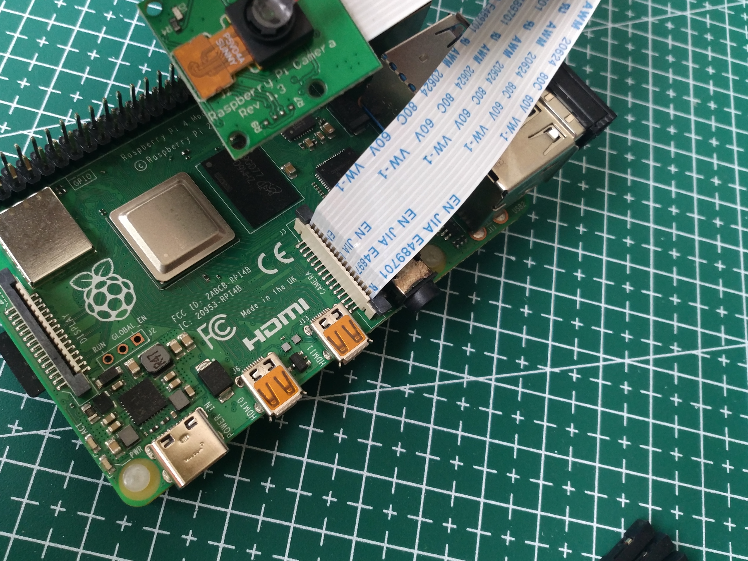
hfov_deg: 53.7
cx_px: 316
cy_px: 249
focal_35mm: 34
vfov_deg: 41.7
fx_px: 735
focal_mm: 4.73
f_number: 2.2
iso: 250
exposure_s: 1/33
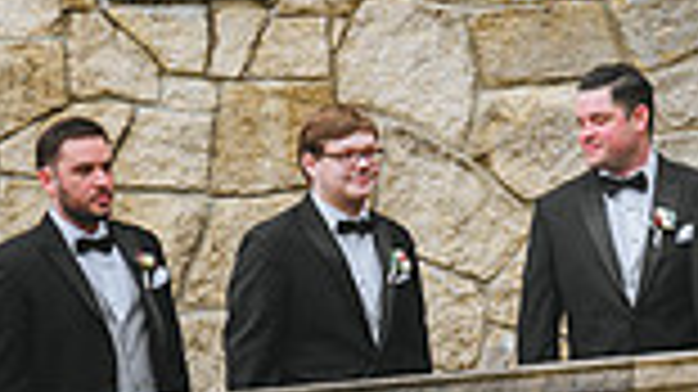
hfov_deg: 11.4
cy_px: 181
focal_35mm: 186
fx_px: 3441
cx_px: 827
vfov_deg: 6.5
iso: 250
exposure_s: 1/320
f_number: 3.5
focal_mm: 45
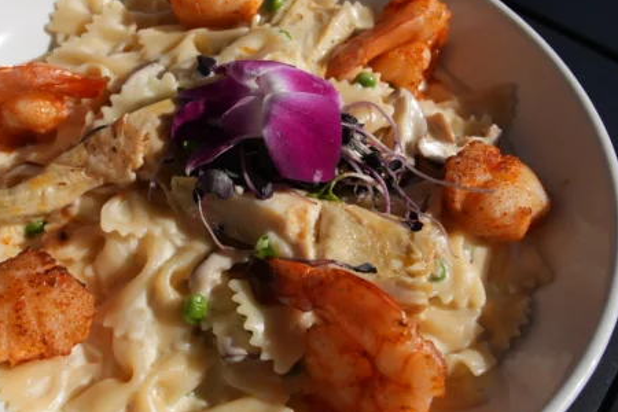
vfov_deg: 32.6
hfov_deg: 46.8
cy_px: 201
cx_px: 213
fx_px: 704
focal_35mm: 41
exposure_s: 1/500
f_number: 8
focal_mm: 24
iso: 80
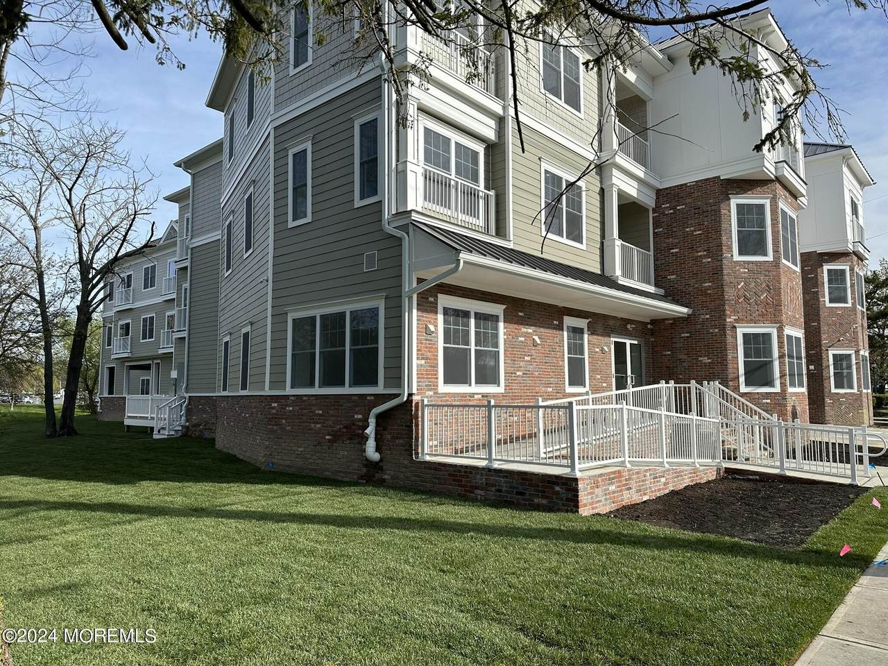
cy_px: 333
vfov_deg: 56.8
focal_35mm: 24
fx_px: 616
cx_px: 444
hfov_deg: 71.6
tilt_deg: +5.1
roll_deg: +0.1
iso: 80
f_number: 1.78
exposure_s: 1/4348
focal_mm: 6.86
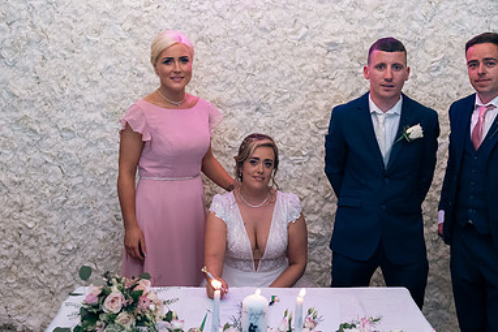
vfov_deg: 32.6
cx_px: 265
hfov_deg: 47.4
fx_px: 567
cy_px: 141
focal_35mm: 41
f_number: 3.5
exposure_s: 1/160
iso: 640
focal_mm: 27
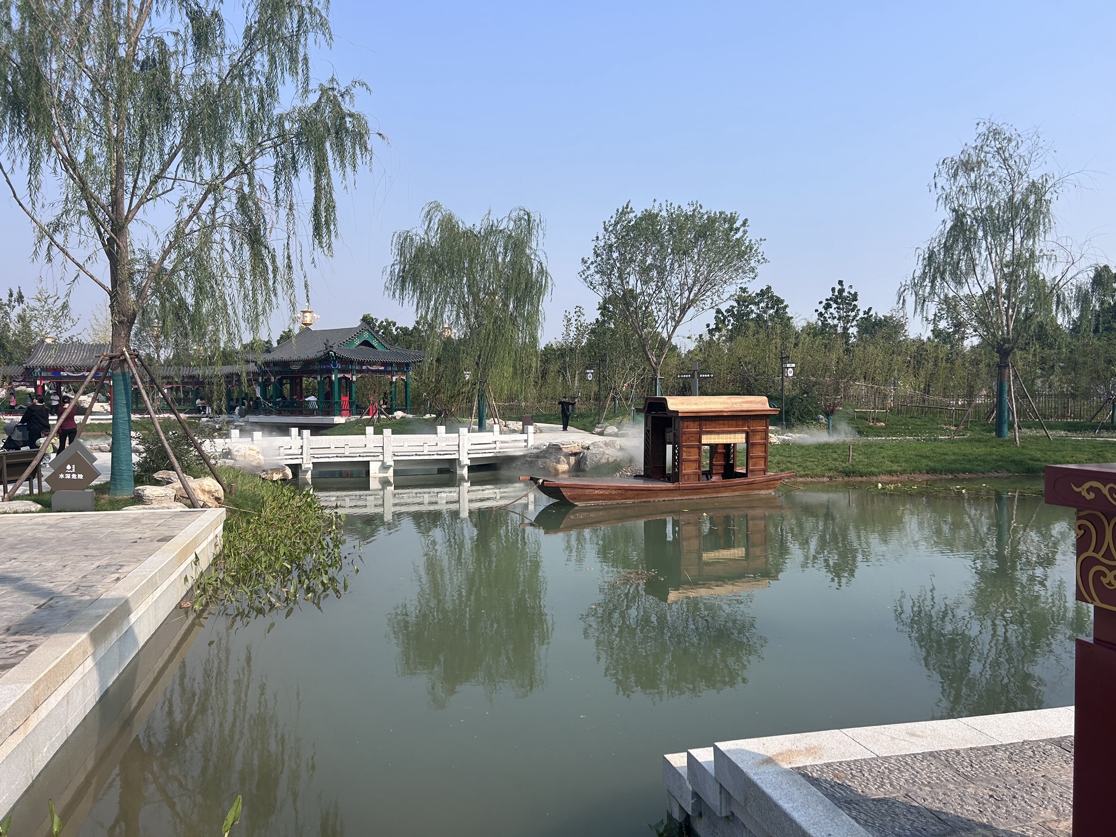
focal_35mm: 26
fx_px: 838
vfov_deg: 53.1
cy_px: 418
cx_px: 558
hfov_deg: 67.3
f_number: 1.5
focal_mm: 5.7
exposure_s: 1/3968
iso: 50
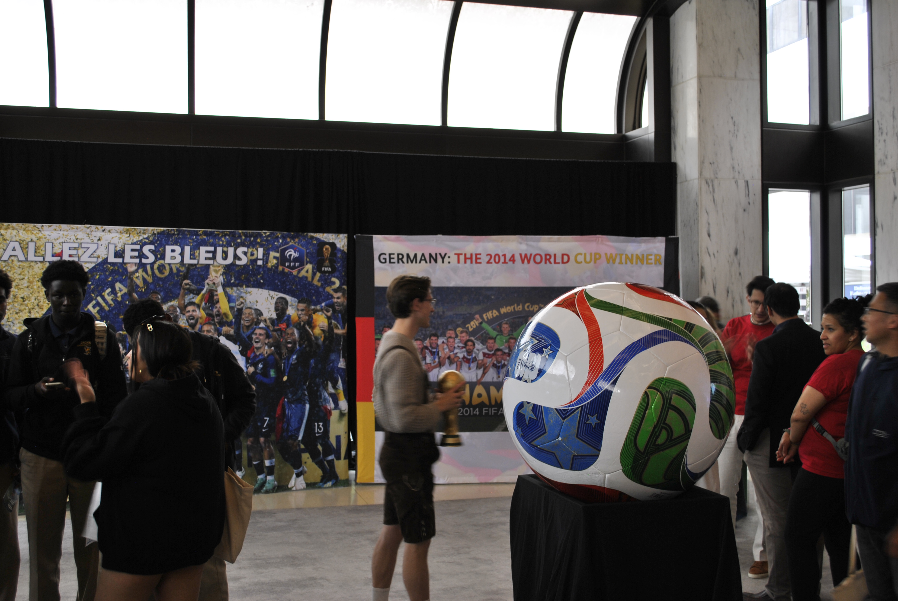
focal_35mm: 39
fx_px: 974
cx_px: 449
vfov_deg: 34.3
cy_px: 300
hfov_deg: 49.5
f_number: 5
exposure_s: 1/10
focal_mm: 26
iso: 100
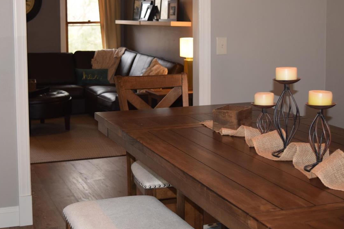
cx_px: 128
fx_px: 592
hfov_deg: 32.2
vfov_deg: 21.8
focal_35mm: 62
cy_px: 65
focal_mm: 28
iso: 800
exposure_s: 1/60
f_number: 4.2
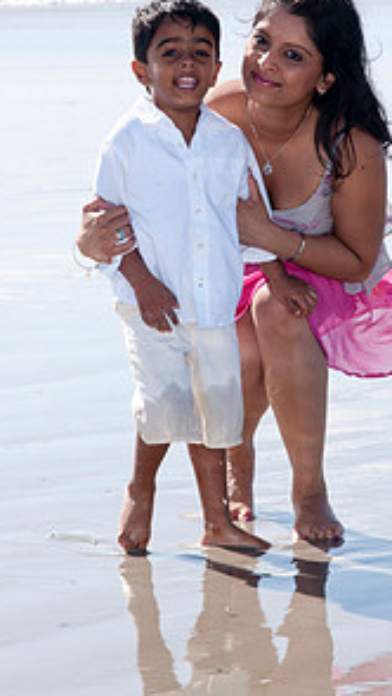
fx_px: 4064
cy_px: 217
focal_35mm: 220
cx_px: 226
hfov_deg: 5.5
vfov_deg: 9.8
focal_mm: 92
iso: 100
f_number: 11
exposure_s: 1/250
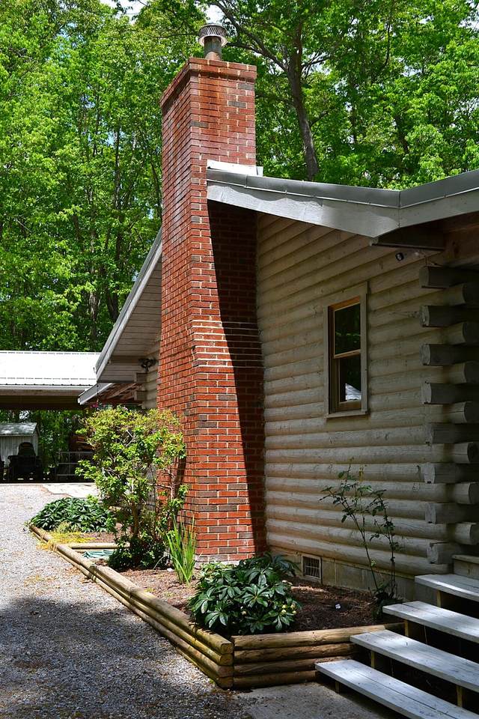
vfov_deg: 43.6
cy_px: 360
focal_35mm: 45
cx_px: 240
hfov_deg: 29.9
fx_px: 898
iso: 100
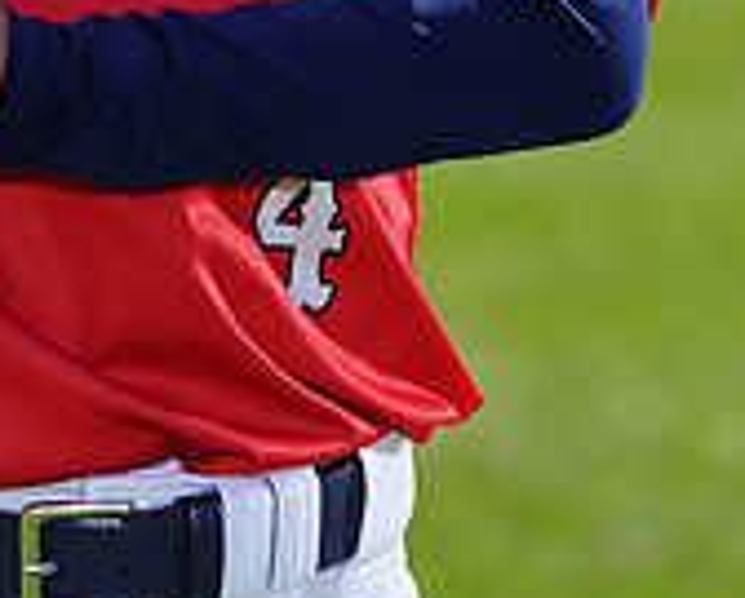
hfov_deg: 2.7
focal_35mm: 724
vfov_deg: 2.1
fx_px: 15991
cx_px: -42
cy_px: -536
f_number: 7.1
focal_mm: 224
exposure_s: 1/250
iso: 100
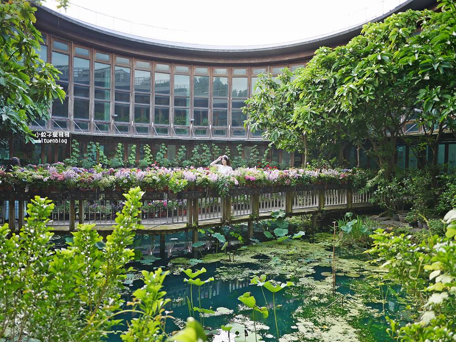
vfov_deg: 49.8
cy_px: 171
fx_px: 369
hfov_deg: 63.4
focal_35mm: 28
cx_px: 228
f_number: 2.5
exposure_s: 1/160
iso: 200
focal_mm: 14
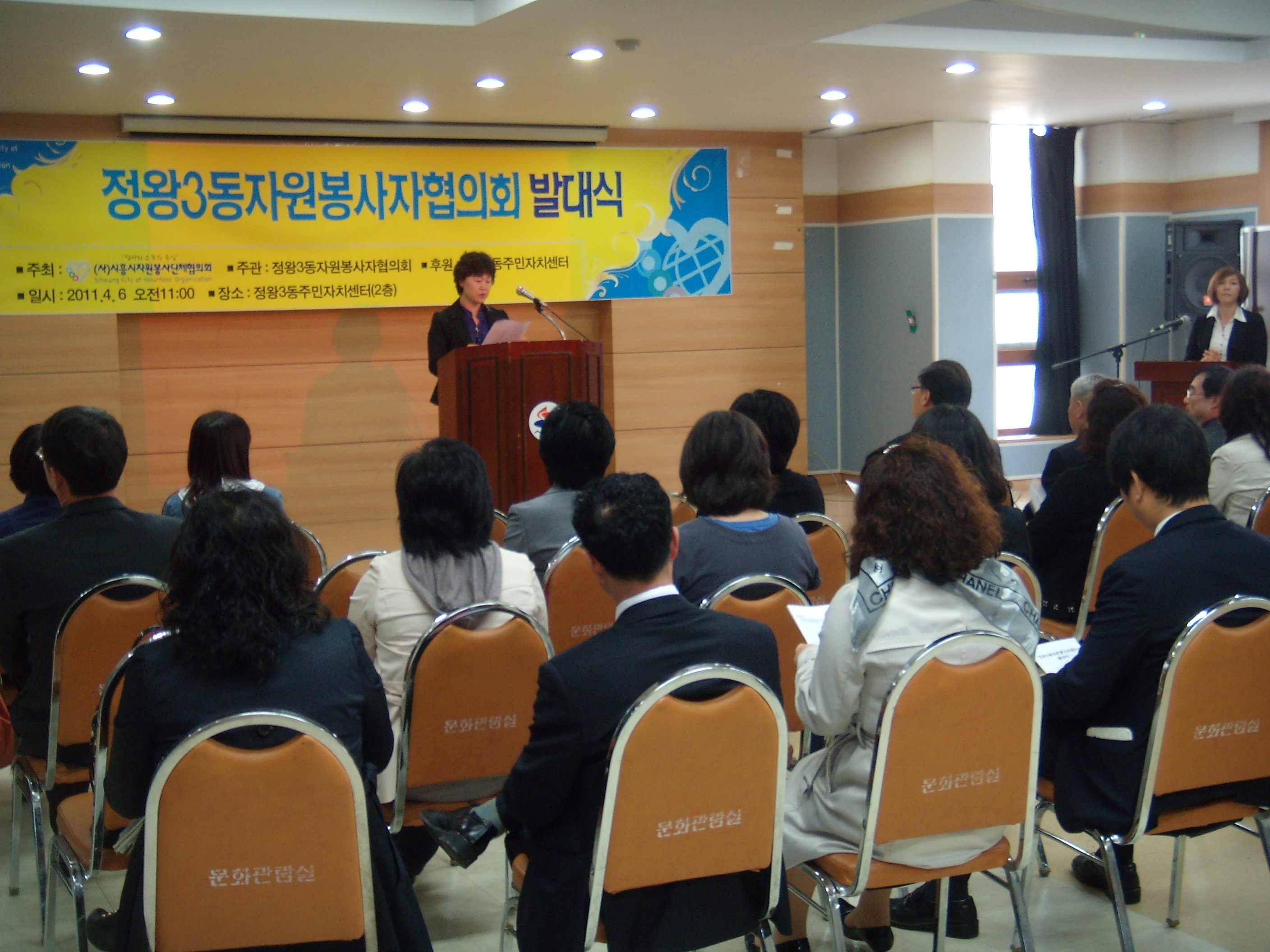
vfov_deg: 30.3
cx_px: 635
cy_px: 476
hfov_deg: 39.7
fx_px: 1761
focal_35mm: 48
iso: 100
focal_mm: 8
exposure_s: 1/11.3
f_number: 3.7
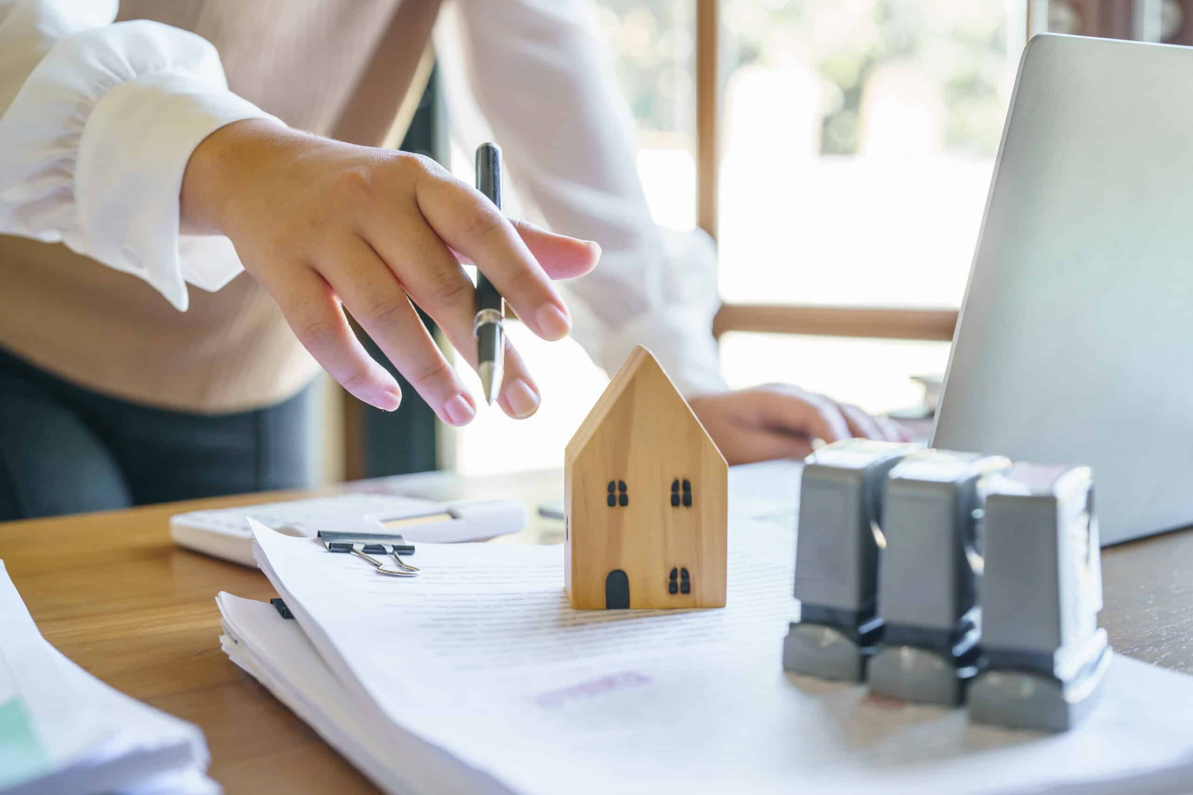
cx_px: 596
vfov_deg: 27.0
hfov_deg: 39.6
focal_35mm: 50
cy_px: 398
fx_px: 1657
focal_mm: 50
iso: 800
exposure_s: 1/100
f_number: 4
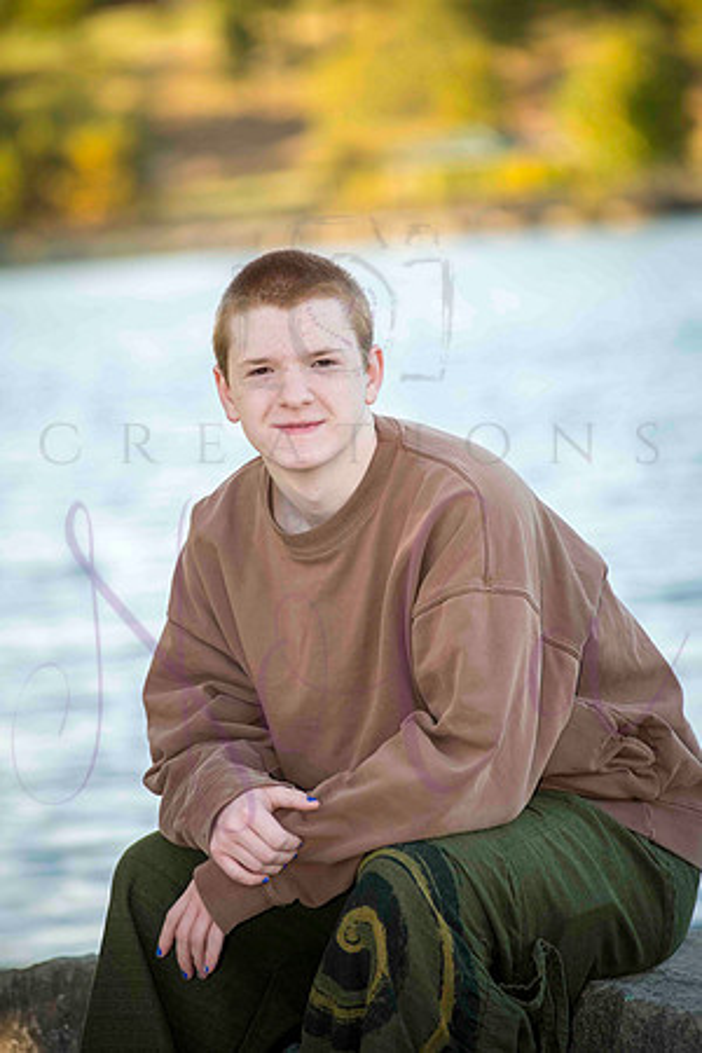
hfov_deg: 7.4
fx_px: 5411
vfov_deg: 11.1
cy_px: 526
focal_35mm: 185
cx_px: 351
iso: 400
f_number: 5
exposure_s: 1/640
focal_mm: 185
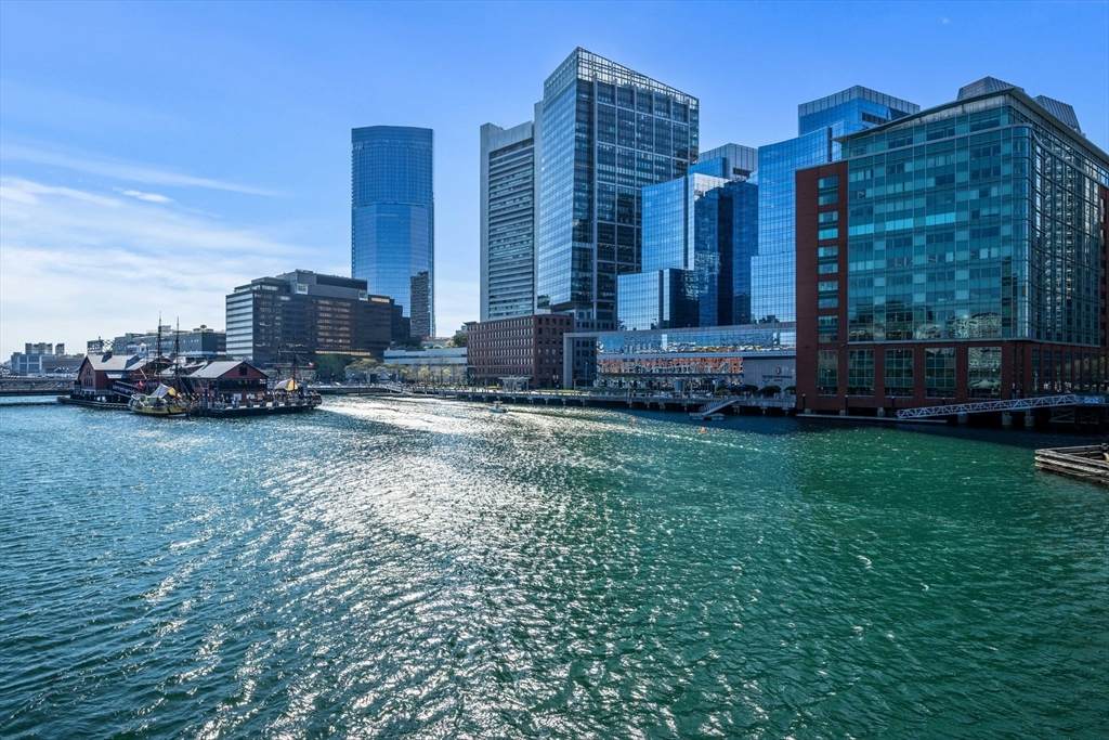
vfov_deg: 67.4
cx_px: 554
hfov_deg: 90.0
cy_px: 370
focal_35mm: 18
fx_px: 555
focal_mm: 18
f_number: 8
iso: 500
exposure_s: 1/1500
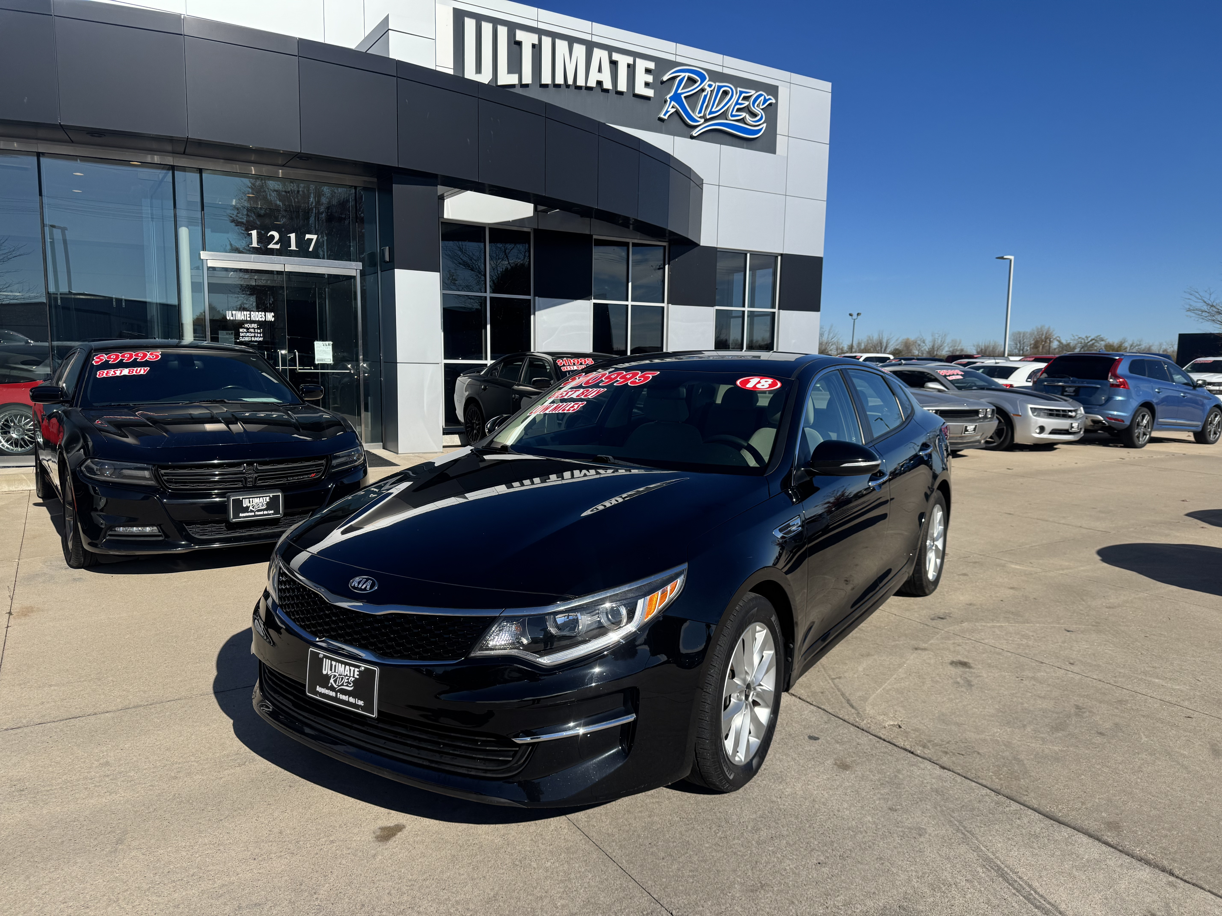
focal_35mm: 24
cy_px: 458
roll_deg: -0.6
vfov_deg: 56.8
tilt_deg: -6.9
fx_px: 847
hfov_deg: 71.6
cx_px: 611
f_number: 1.78
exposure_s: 1/5348
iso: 80
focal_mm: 6.76
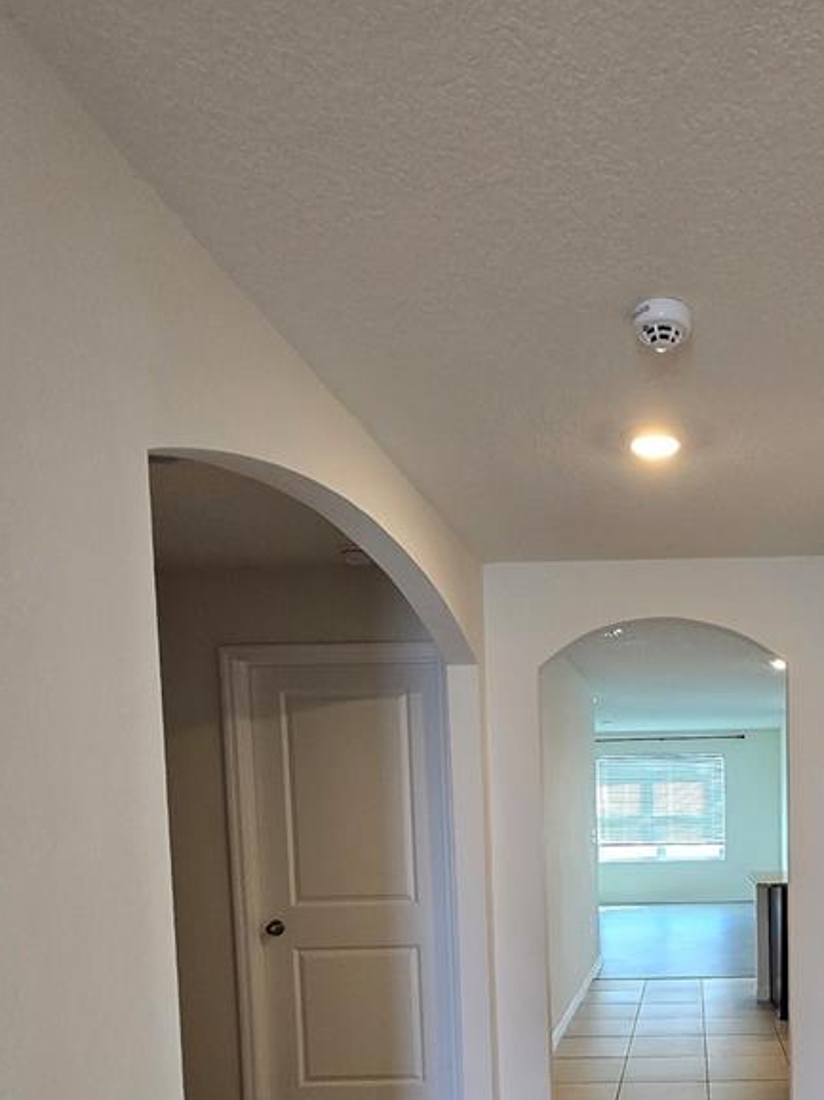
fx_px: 858
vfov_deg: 60.7
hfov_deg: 48.2
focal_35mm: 27
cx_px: 670
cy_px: 860
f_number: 2.2
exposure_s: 1/60
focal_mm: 1.7
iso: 125
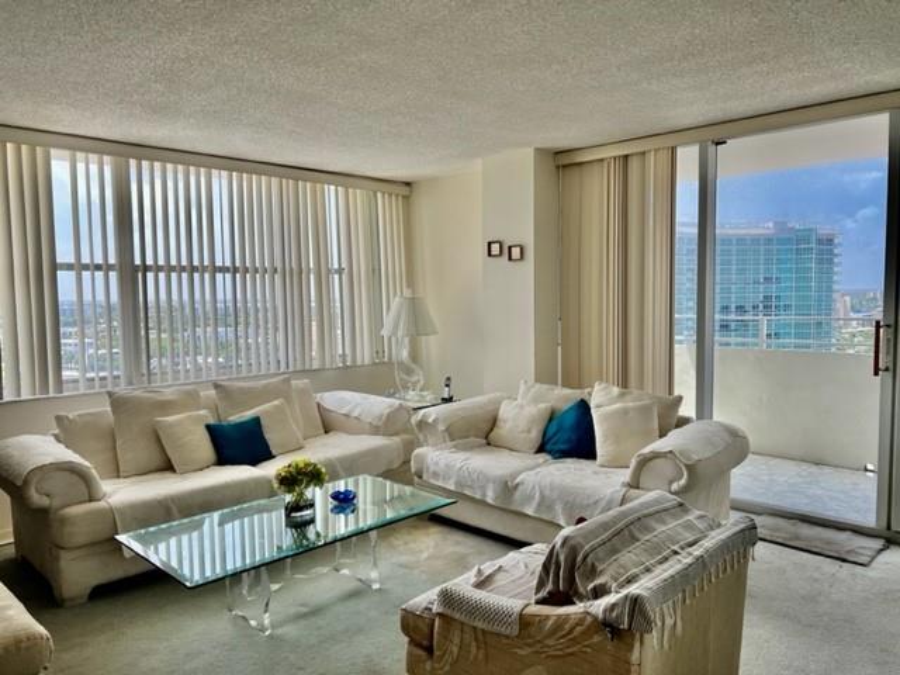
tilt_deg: -4.8
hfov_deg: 67.3
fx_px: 676
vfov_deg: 53.1
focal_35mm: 26
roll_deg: +0.8
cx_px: 450
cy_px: 338
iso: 50
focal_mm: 5.7
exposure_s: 1/797
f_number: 1.5
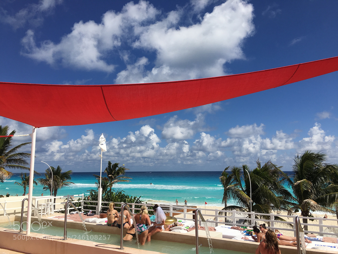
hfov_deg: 61.7
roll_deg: +0.2
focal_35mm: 29
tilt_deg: +8.7
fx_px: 283
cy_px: 127
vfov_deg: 48.2
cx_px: 169
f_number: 2.2
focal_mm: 4.15
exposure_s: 1/3344
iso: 25
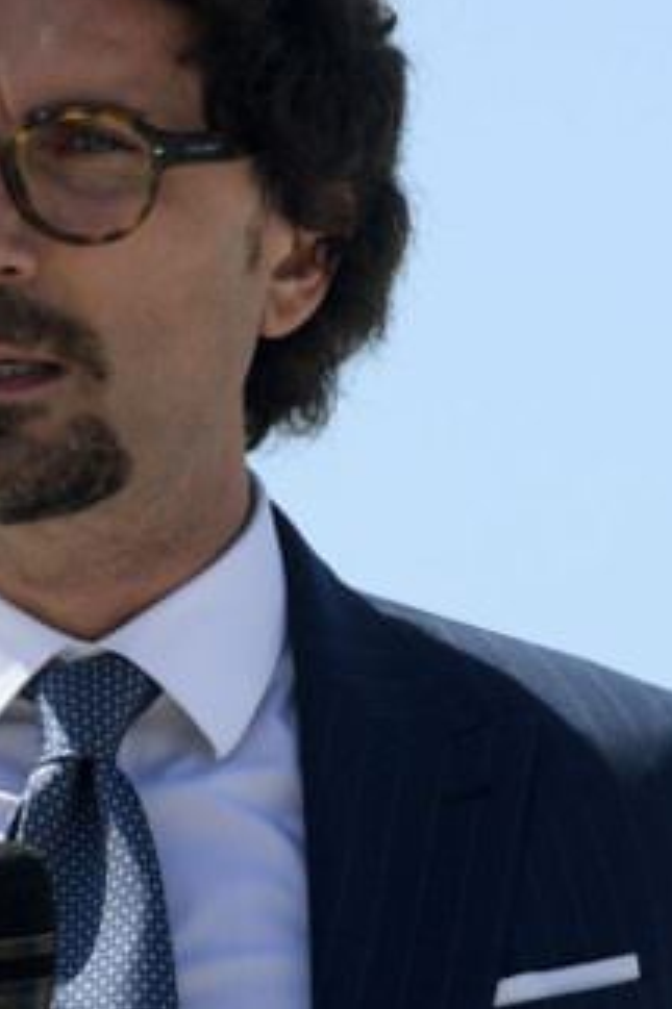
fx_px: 19479
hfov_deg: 2.0
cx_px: 81
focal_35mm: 695
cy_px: 351
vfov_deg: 3.0
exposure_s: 1/1600
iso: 1250
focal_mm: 230
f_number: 13
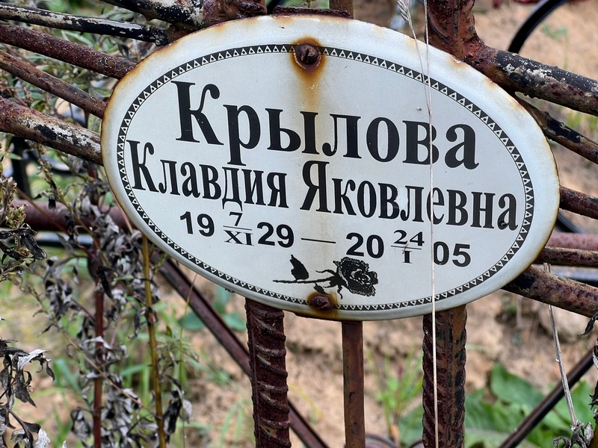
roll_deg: +5.4
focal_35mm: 77
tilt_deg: -31.5
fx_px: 1330
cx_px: 299
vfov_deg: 19.1
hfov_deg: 25.3
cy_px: 224
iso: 32
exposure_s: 1/108
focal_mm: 9
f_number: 2.8
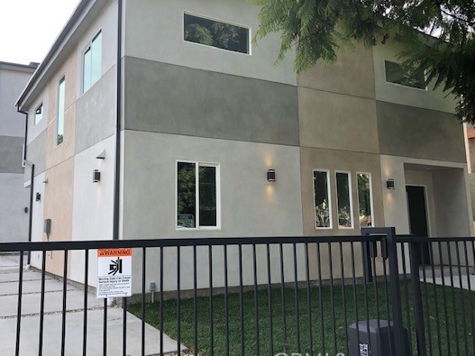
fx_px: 466
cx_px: 196
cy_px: 158
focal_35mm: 34
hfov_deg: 53.7
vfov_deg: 41.7
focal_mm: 3.99
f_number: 1.8
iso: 20
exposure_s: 1/552
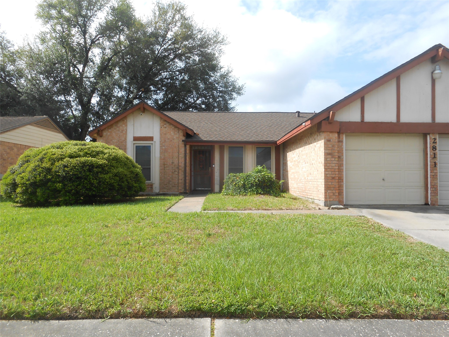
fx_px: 337
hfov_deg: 67.3
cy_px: 168
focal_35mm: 26
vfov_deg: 53.1
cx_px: 224
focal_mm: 4.6
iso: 80
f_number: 3.5
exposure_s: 1/640
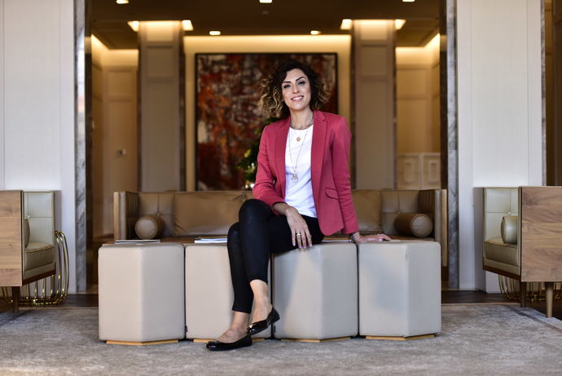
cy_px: 188
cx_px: 281
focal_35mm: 75
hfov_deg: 27.0
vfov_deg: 18.2
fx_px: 1172
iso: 800
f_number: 2.8
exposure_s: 1/160
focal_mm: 75
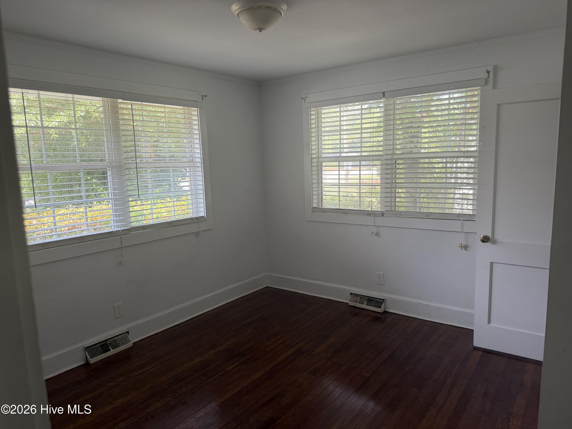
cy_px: 214
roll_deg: +2.7
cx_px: 286
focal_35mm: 24
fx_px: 397
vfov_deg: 56.8
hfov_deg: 71.6
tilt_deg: -7.1
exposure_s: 1/121
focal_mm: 6.76
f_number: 1.78
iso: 125
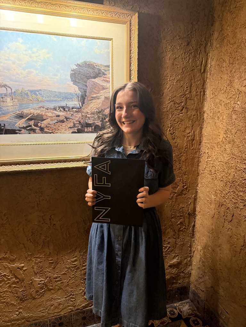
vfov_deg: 71.6
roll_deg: +0.1
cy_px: 164
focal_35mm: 24
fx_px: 227
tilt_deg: -12.1
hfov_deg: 56.8
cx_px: 123
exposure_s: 1/60
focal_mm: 6.76
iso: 640
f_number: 1.78
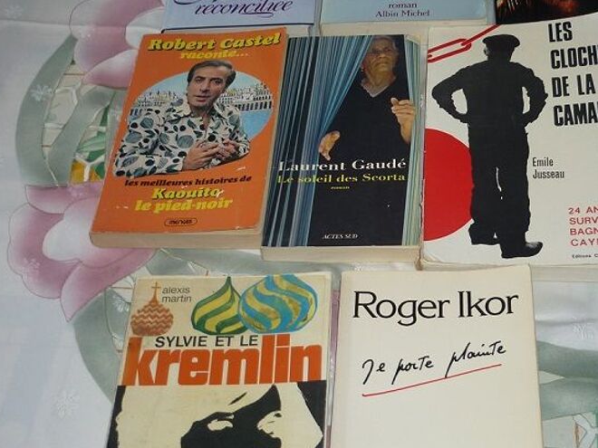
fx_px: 864
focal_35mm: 50
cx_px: 388
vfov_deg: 29.0
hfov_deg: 37.9
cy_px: 179
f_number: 2.8
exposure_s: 1/30
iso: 100
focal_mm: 5.5
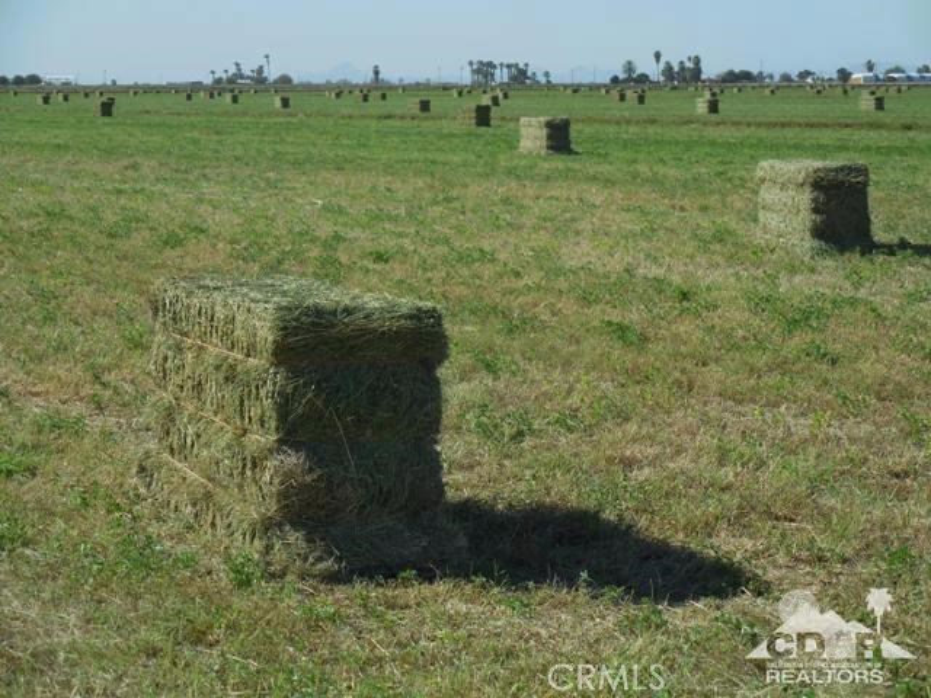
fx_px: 2636
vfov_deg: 15.1
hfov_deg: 20.0
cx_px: 466
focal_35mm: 98
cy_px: 349
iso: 125
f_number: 5
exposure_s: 1/800
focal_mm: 17.7
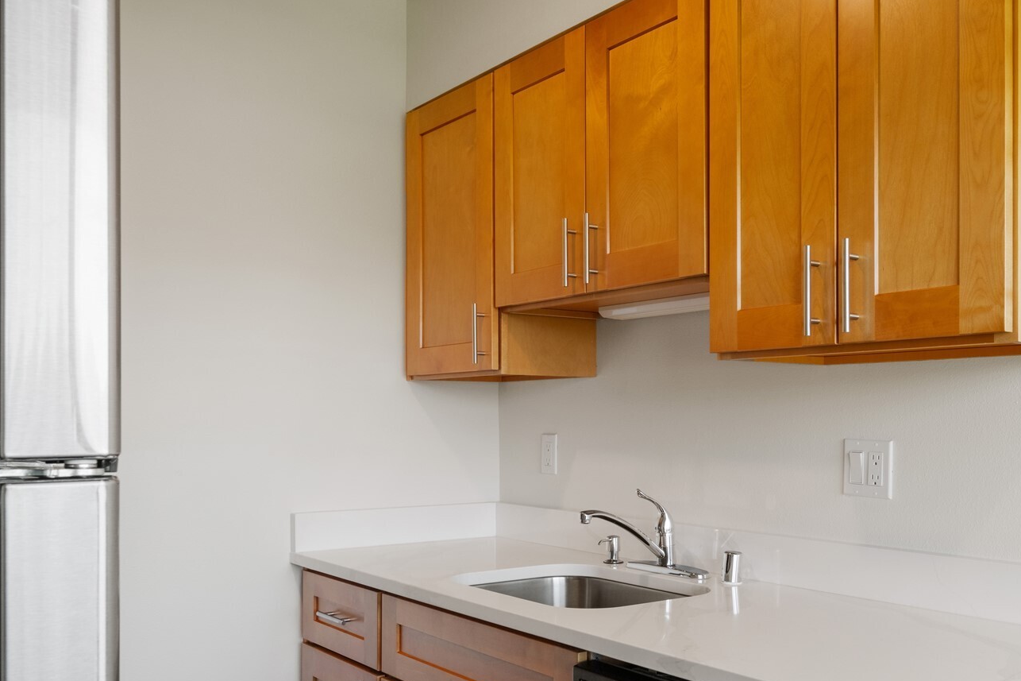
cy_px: 410
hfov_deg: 56.7
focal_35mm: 33
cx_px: 624
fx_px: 936
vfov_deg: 39.8
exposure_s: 1/4
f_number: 8
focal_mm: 16.6
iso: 400
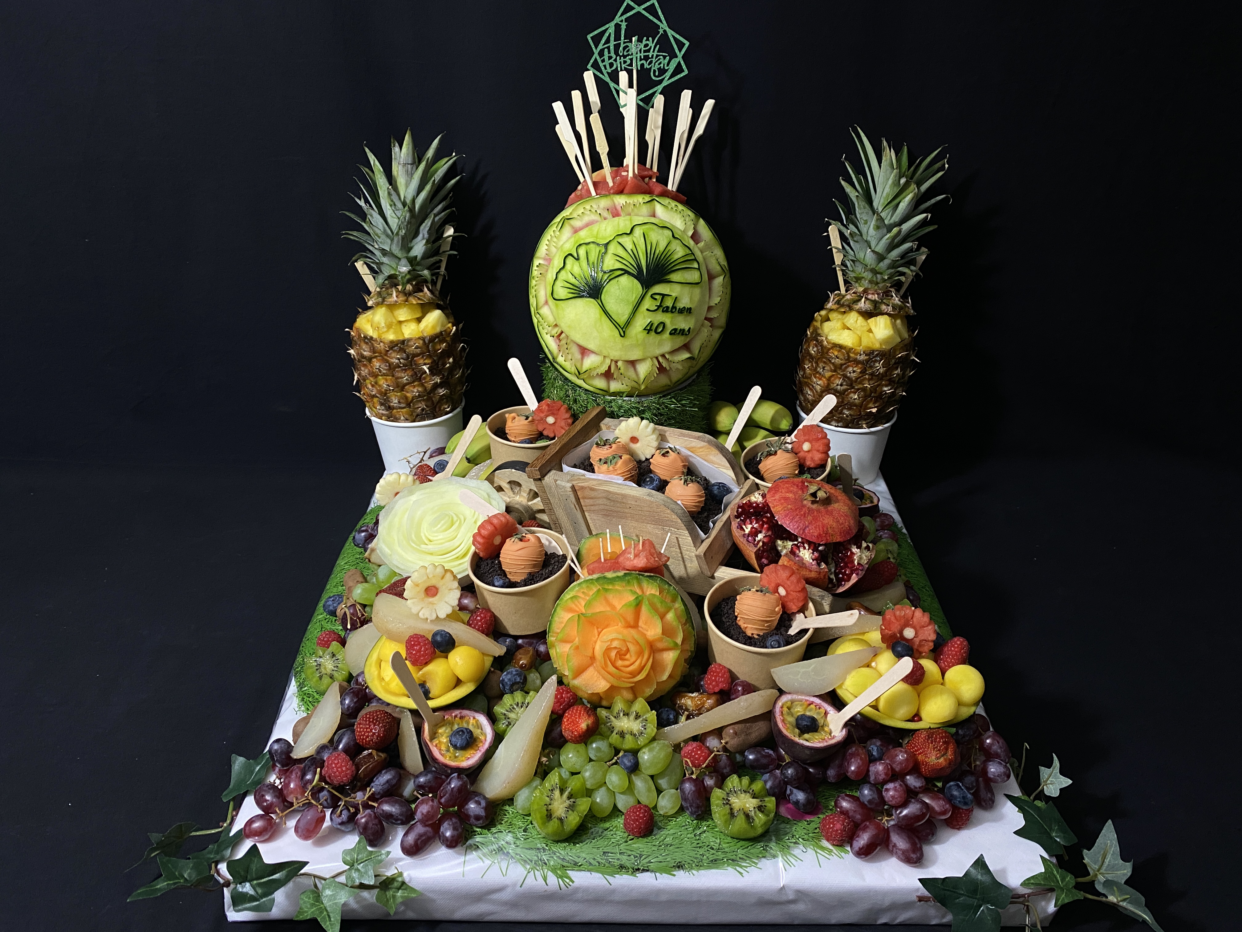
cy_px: 466
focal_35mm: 26
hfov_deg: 67.3
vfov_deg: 53.1
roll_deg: -2.1
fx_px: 933
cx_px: 621
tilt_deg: -30.8
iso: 160
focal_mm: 4.25
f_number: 1.8
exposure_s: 1/50
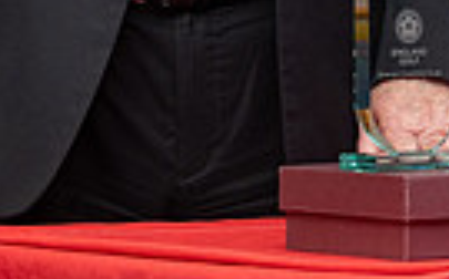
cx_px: 699
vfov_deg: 4.4
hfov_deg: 7.1
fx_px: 3532
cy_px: -356
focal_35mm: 289
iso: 400
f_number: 5.6
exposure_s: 1/50
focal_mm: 42
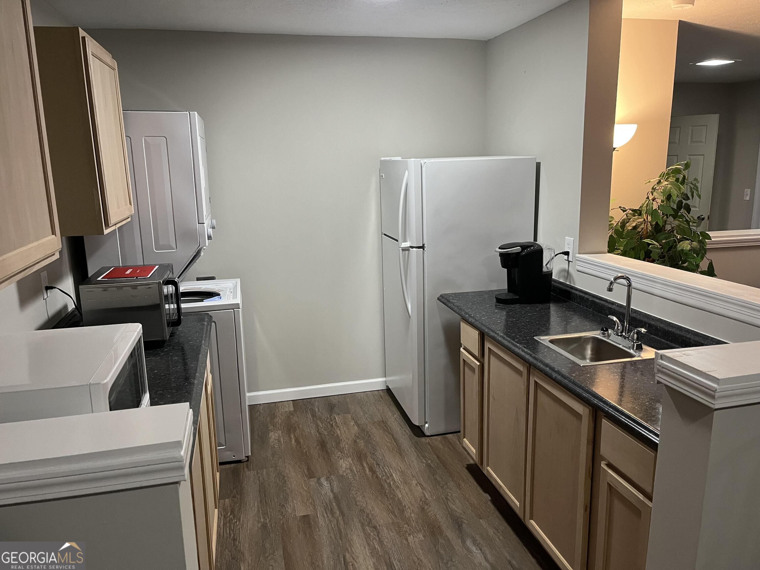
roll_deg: +1.2
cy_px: 285
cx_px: 380
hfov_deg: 67.3
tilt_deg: -14.5
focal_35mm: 26
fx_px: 571
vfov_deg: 53.1
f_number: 1.6
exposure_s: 1/60
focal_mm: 5.1
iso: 400
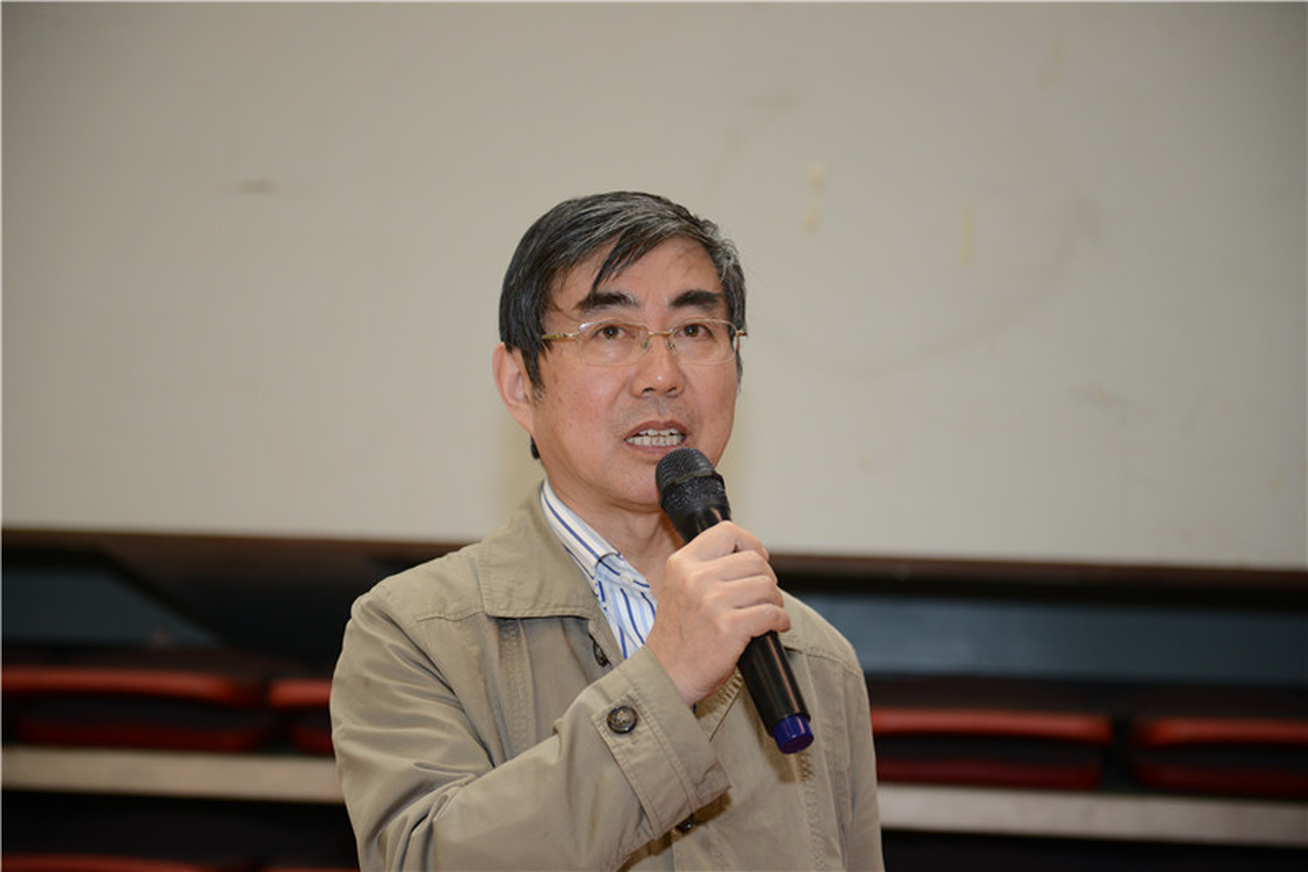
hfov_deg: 28.8
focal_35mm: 70
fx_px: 2543
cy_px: 436
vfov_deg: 19.4
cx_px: 654
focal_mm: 70
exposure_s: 1/200
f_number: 2.8
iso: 1000
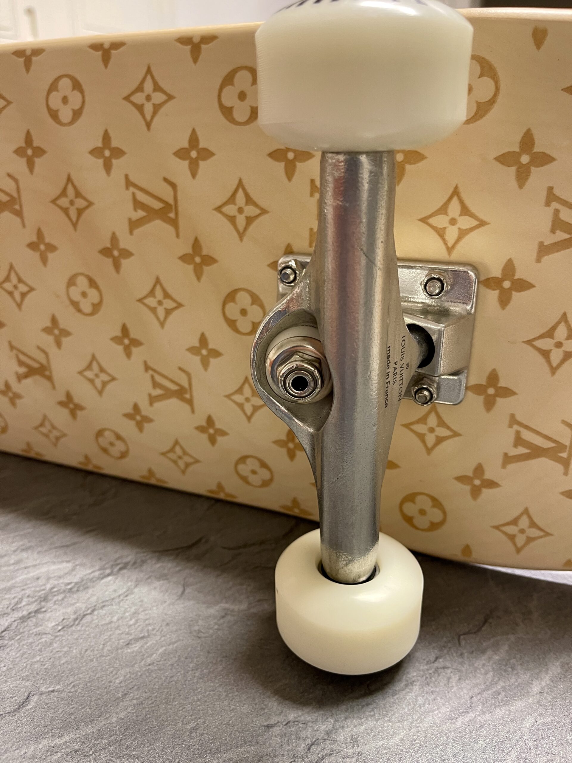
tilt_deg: -24.3
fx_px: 551
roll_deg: +0.8
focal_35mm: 25
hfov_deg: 54.9
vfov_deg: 69.4
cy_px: 382
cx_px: 286
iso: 200
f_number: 1.6
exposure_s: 1/50
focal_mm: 5.1
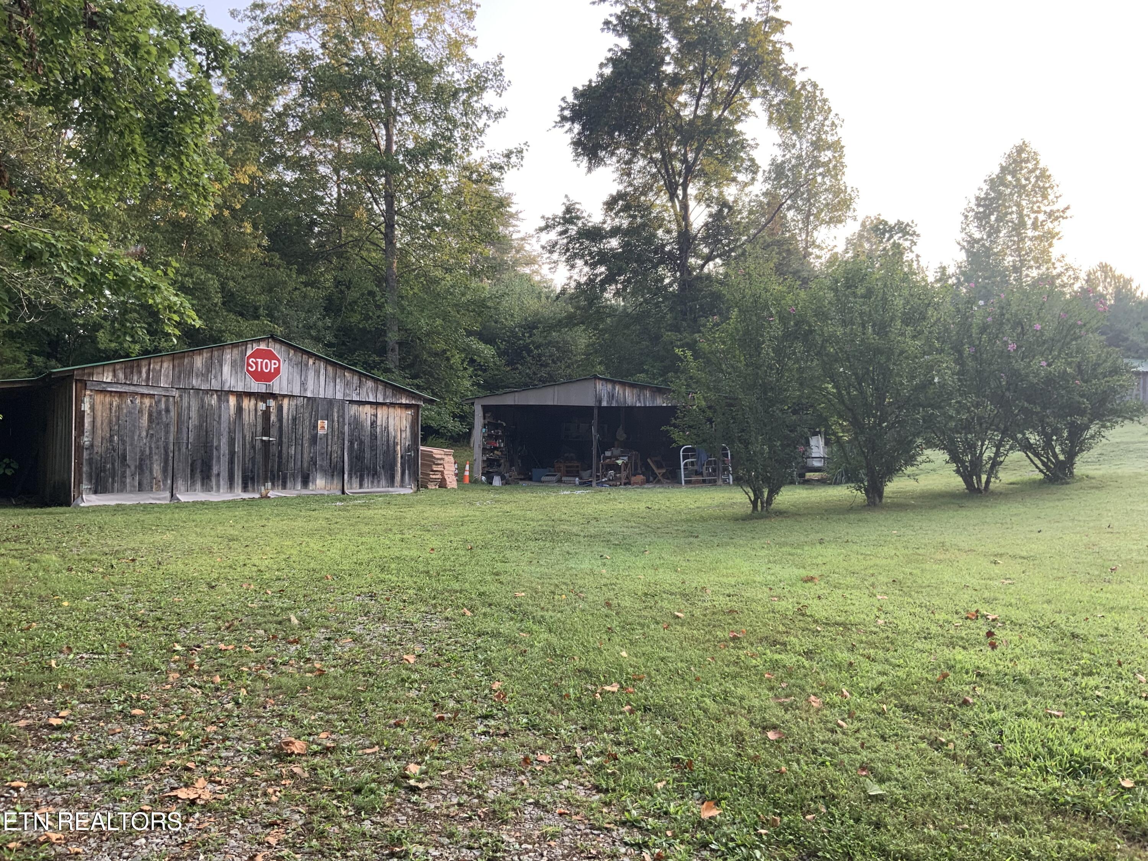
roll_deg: -0.2
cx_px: 574
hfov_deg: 61.7
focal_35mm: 29
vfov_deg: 48.2
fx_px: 962
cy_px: 430
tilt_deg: +2.2
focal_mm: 3
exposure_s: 1/122
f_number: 1.8
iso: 25
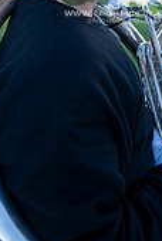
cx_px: 122
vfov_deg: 42.2
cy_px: -17
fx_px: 249
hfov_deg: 35.3
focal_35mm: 37
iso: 320
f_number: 4
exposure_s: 1/500
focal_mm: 14
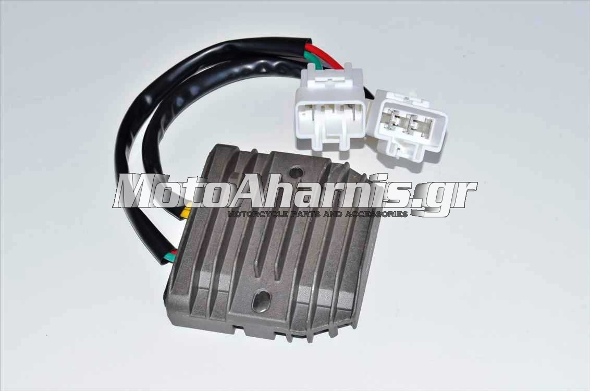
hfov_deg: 24.7
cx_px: 295
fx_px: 1349
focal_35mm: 82
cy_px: 196
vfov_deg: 16.5
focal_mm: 55
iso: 160
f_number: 13
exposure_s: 1/100
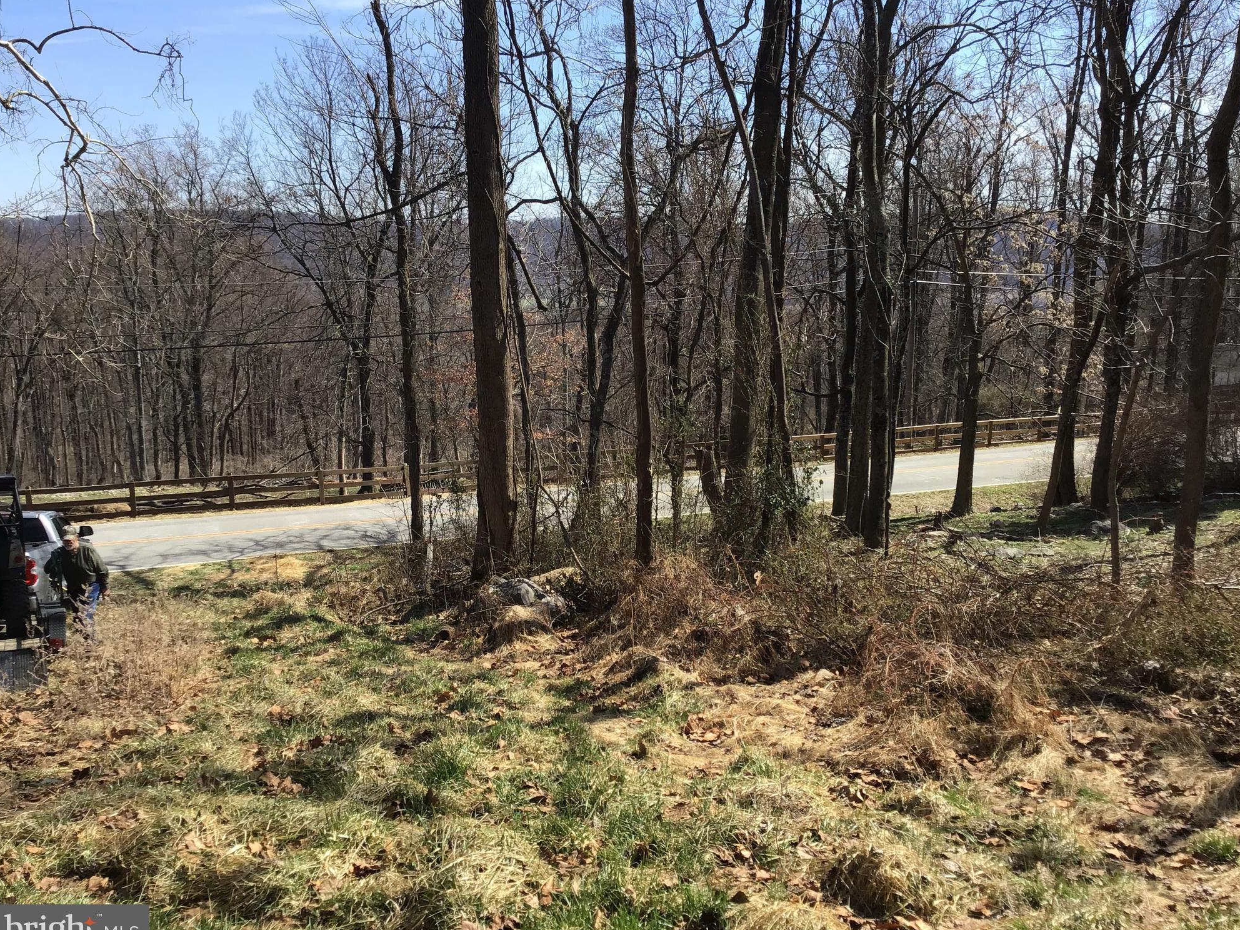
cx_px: 633
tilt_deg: -12.7
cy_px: 476
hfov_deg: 56.8
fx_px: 1146
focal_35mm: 32
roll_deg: -0.5
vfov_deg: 44.2
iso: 25
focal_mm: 3.3
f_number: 2.4
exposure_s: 1/641
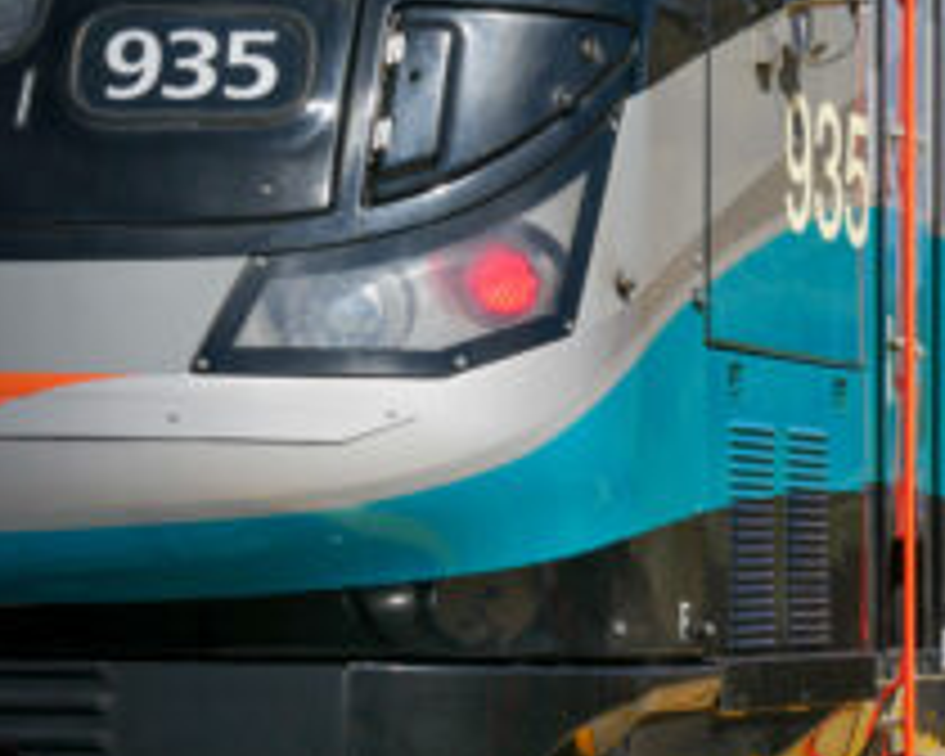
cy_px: 378
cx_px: 882
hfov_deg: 11.5
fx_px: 4671
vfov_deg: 9.3
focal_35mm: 167
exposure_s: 1/640
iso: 200
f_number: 8
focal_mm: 45
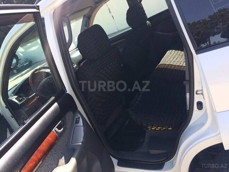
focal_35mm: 29
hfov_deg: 61.7
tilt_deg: -19.5
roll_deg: +24.8
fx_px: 192
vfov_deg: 48.2
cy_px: 86
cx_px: 114
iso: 32
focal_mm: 4.15
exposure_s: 1/373
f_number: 2.2
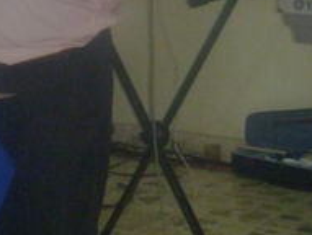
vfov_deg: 7.6
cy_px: -26
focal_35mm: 194
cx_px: -140
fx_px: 1752
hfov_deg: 9.9
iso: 400
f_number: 3.9
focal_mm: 10.3
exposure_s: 1/40
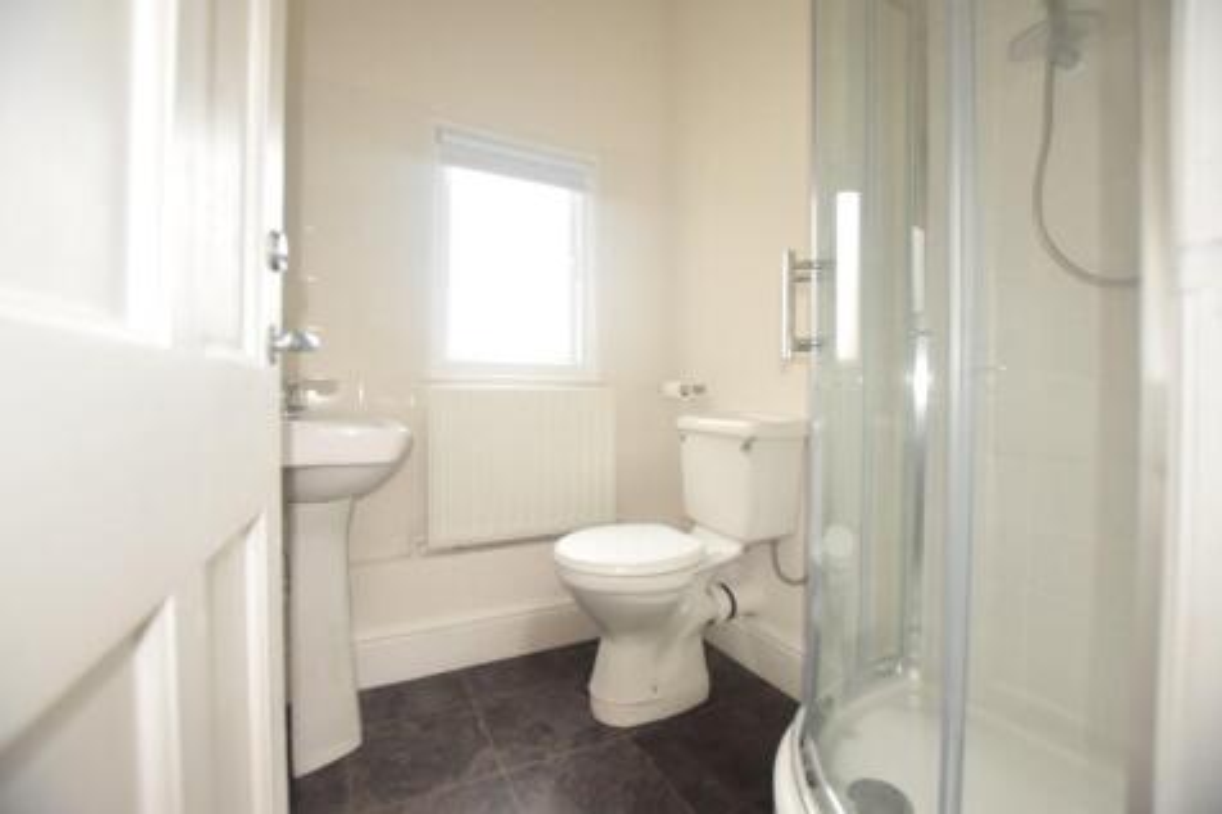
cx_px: 611
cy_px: 407
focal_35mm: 15
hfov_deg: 100.4
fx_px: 509
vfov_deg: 77.3
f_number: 3.5
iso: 720
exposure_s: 1/50
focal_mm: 10
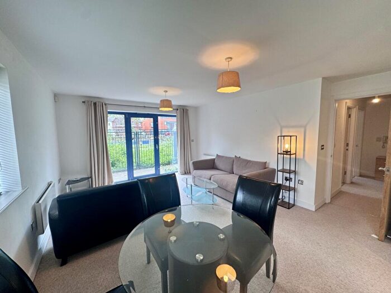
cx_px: 196
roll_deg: +0.5
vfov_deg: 85.7
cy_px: 146
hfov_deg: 102.1
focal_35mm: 14
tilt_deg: -5.3
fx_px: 158
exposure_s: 1/100
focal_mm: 2.22
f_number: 2.2
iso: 125
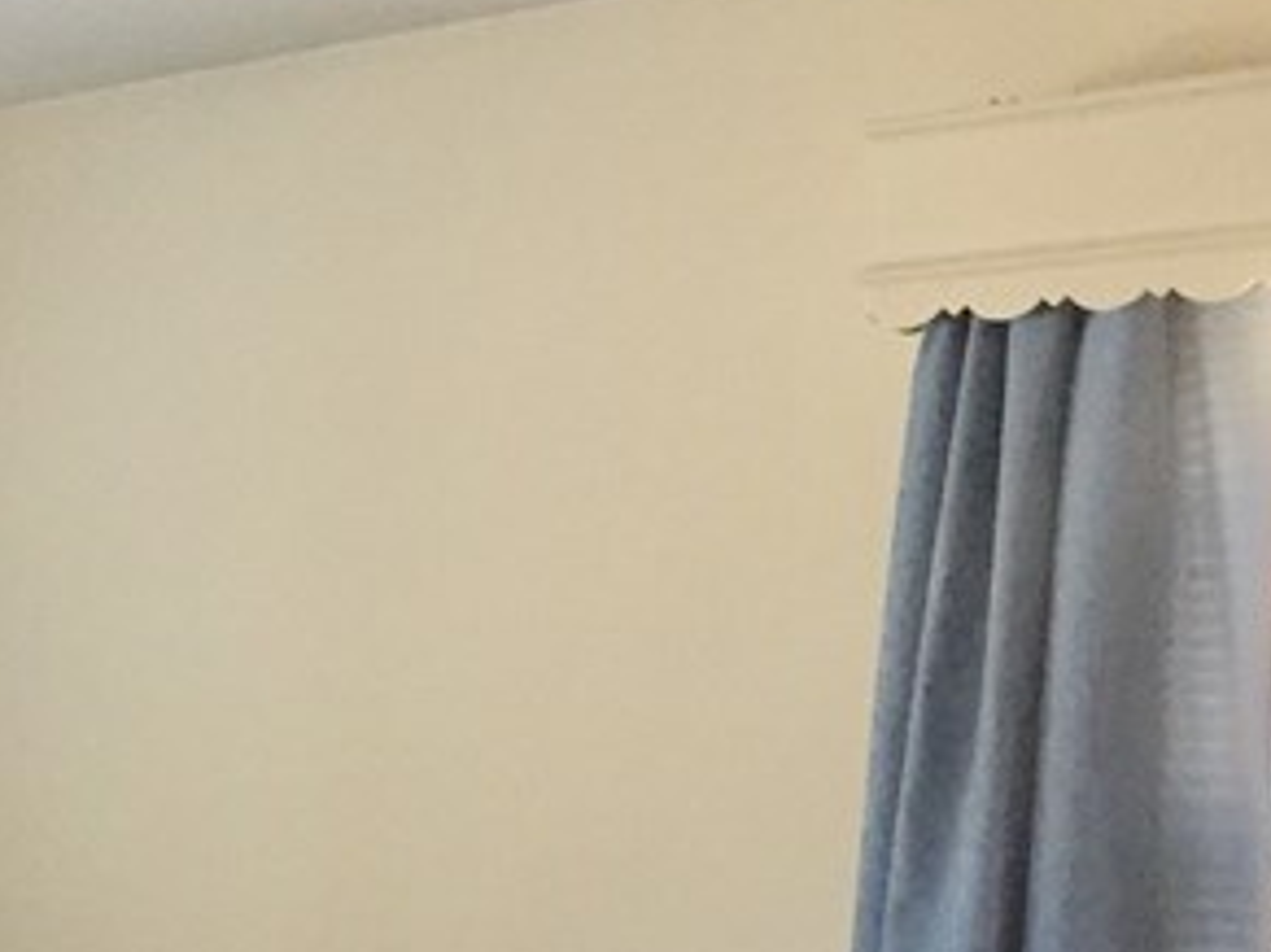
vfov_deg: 14.0
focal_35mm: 102
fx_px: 3744
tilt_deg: -6.8
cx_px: -568
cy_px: 1192
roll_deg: -0.3
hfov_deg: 17.5
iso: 125
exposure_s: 1/30
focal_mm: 4.15
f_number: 2.2
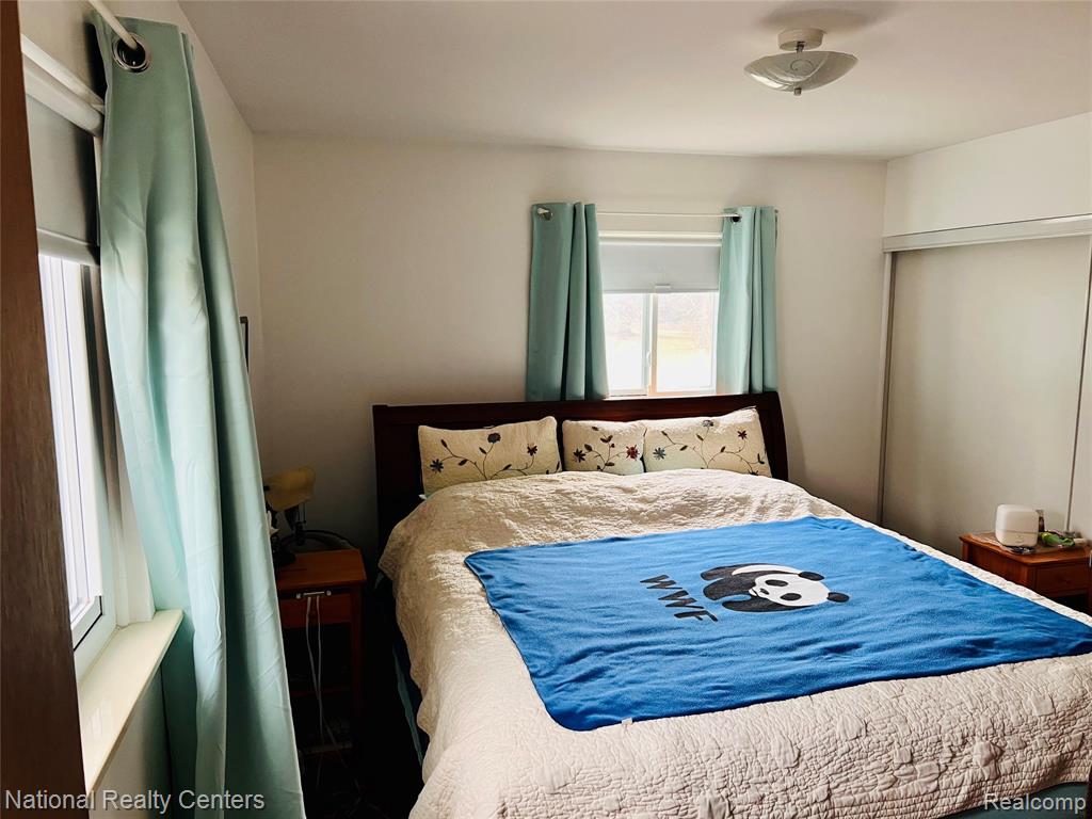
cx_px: 546
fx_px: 820
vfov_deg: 53.1
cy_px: 410
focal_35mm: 26
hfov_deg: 67.3
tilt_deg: -9.1
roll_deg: +0.5
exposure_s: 1/60
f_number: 1.5
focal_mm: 5.7
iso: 160
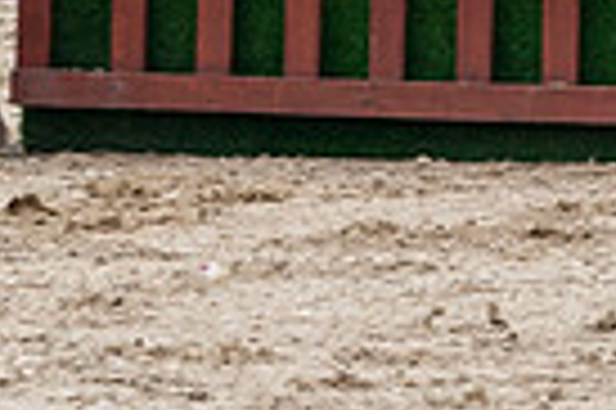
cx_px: 360
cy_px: -444
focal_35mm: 897
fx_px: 15330
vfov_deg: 1.5
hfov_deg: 2.3
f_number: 5.6
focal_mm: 212
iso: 200
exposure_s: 1/250
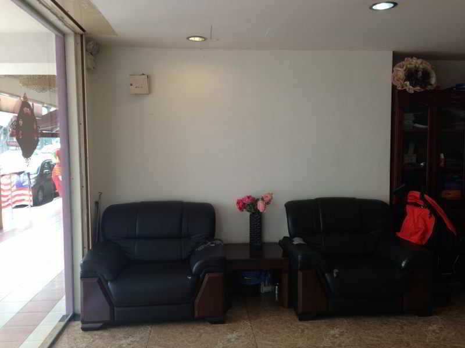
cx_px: 232
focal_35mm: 33
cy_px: 174
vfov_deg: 42.9
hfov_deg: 55.4
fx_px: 443
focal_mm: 4.13
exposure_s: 1/120
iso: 80
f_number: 2.4
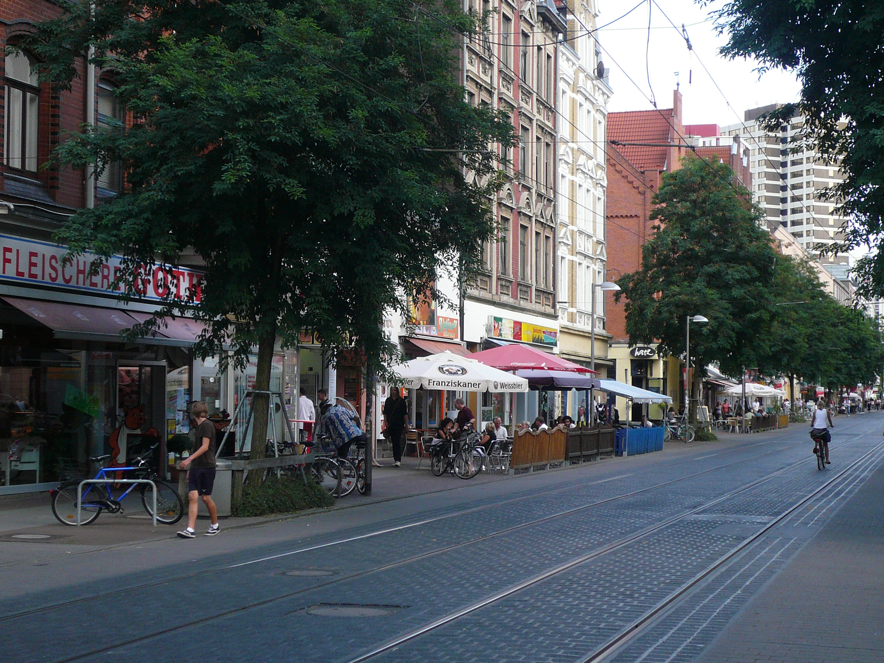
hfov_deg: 27.8
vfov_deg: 21.0
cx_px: 442
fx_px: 1788
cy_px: 332
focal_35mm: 70
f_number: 4
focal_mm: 9.6
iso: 100
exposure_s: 1/200
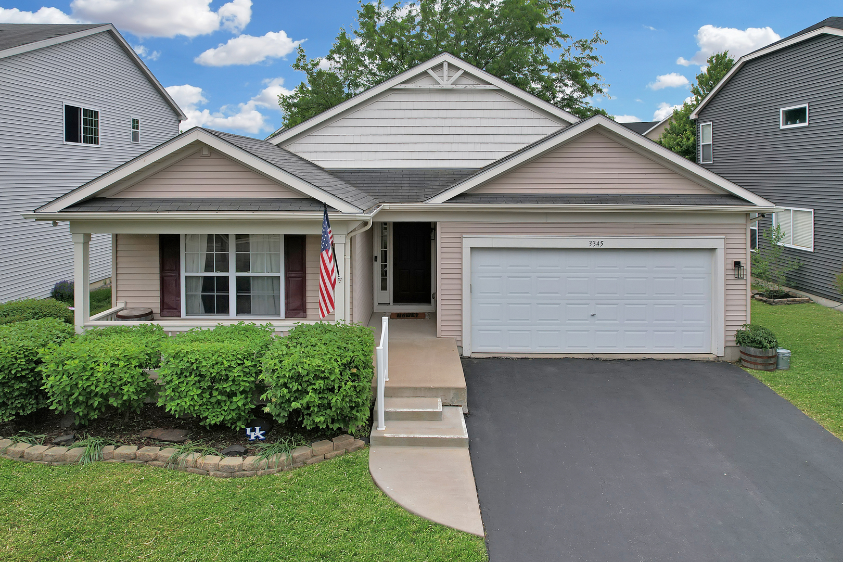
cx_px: 422
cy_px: 281
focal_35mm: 22
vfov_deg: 57.2
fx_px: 515
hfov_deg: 78.6
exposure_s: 1/400
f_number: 2.8
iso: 100
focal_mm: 8.38
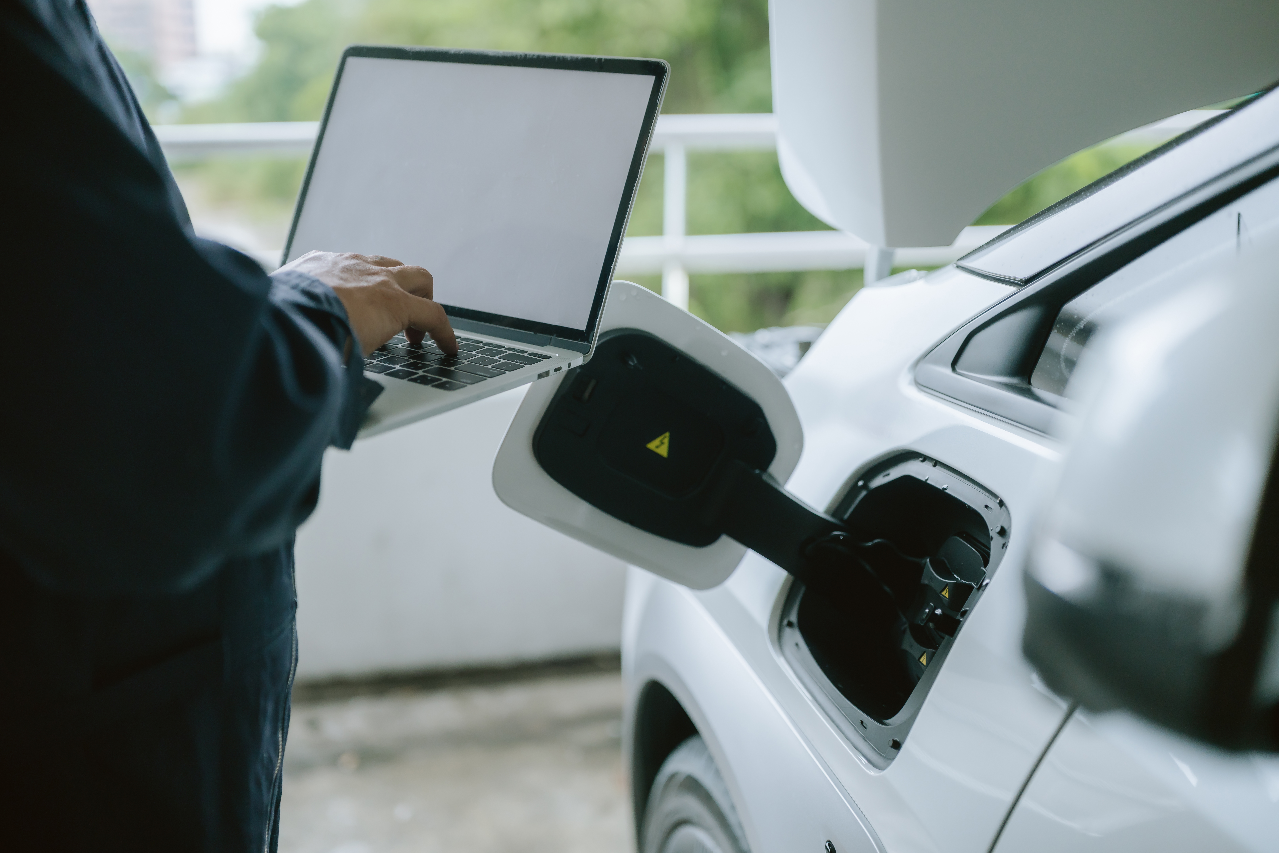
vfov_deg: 37.2
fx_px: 1268
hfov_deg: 53.5
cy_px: 426
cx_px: 640
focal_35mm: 36
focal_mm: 35.7
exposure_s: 1/200
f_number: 1.8
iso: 200
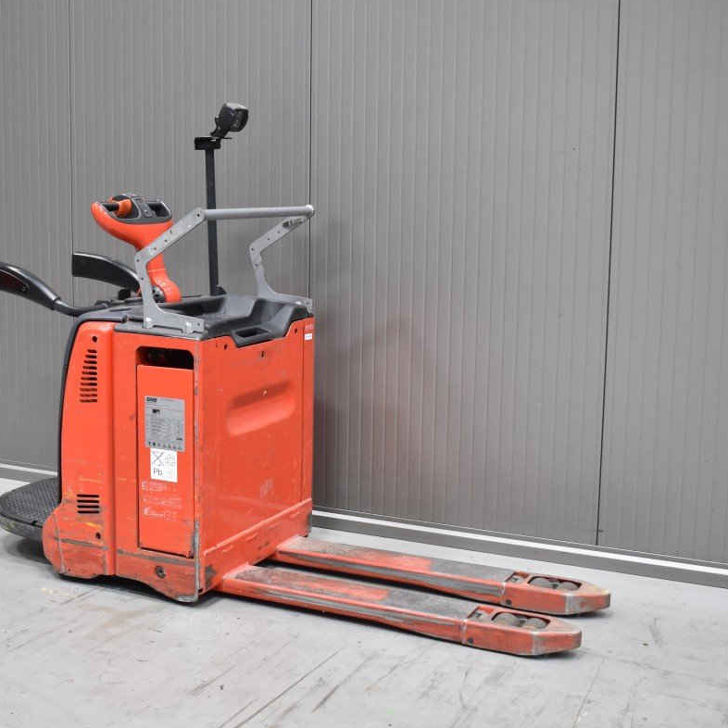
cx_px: 260
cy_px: 366
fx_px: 1158
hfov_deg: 34.7
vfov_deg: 34.9
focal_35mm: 49
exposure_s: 1/40
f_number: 5
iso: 1250
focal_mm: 25
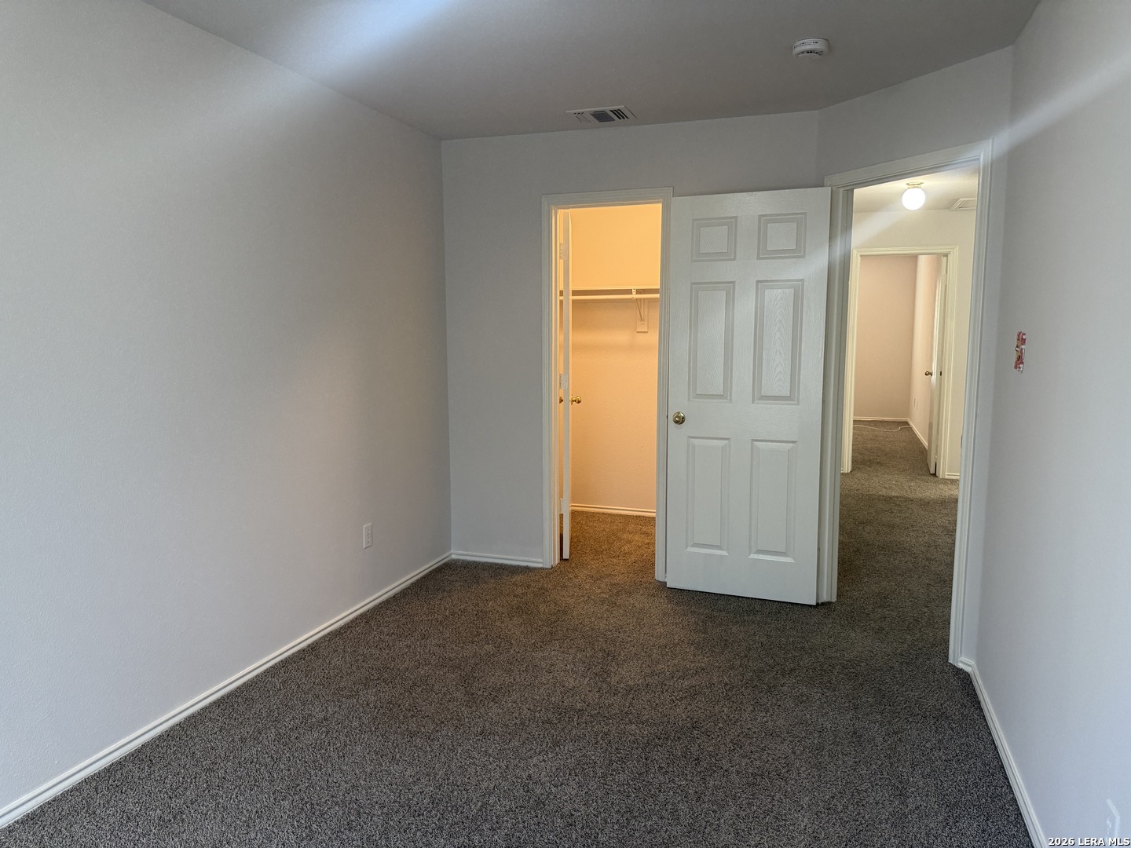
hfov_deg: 71.6
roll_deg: -0.7
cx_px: 566
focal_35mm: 24
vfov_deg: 56.8
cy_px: 424
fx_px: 784
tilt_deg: -6.1
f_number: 1.78
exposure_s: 1/60
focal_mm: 6.76
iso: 250
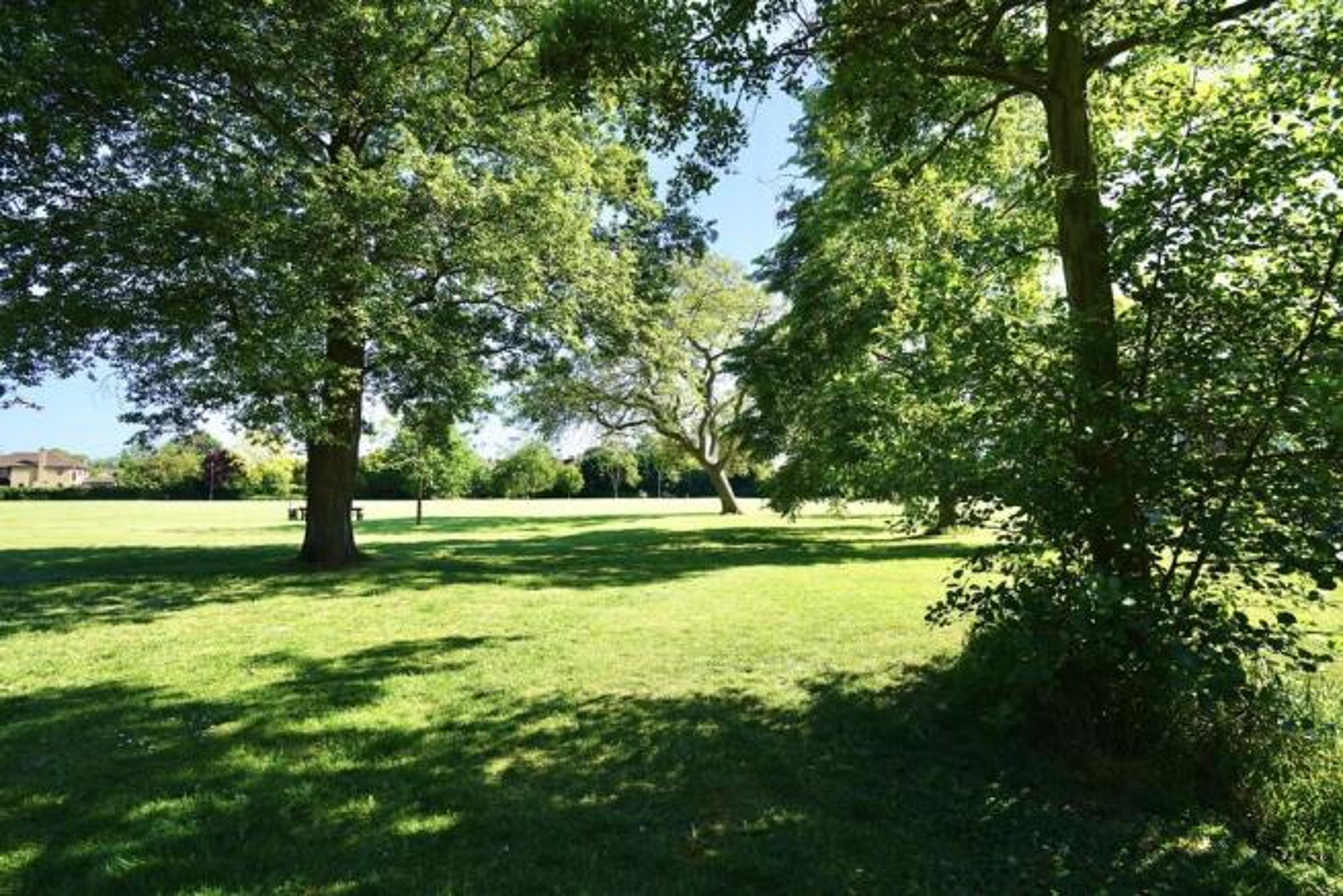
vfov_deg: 73.8
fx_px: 597
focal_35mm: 16
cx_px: 672
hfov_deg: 96.7
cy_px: 448
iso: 100
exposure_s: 1/100
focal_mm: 16
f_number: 7.1
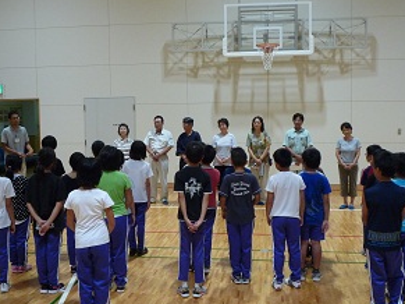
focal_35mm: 49
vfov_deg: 29.7
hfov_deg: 38.9
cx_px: 196
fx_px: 573
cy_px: 156
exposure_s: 1/40
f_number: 4
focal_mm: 6.8
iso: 320
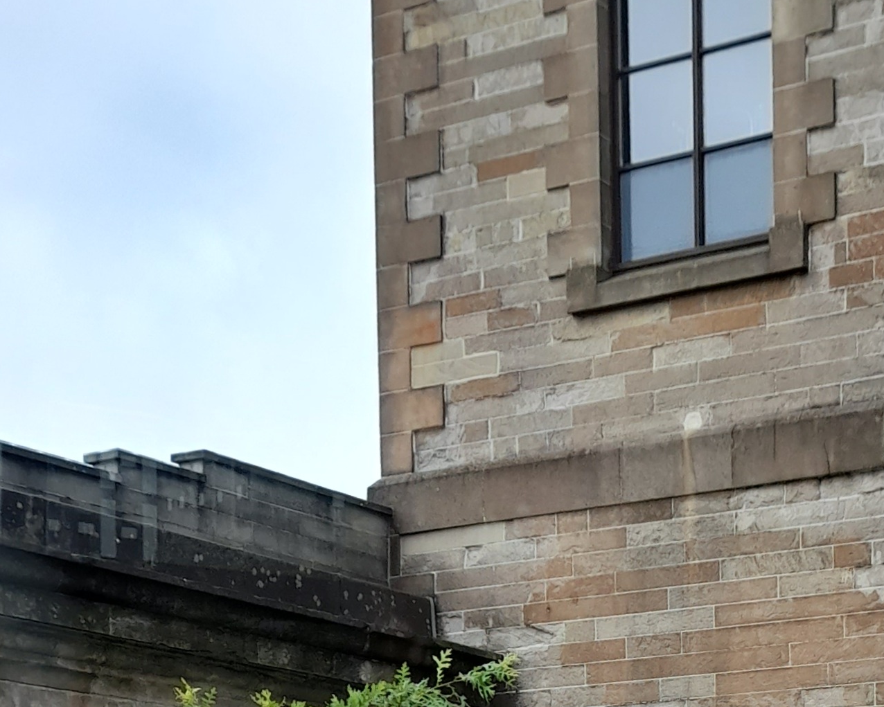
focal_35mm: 70
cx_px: 817
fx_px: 1832
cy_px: 960
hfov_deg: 26.1
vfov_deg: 19.8
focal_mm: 4.6
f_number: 2
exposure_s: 1/303
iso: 20
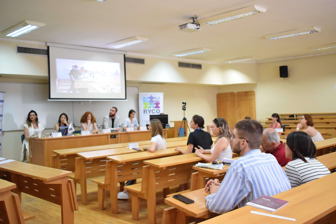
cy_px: 112
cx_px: 168
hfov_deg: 51.3
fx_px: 350
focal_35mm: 38
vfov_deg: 35.5
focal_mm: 25
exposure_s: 1/200
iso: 6400
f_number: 4
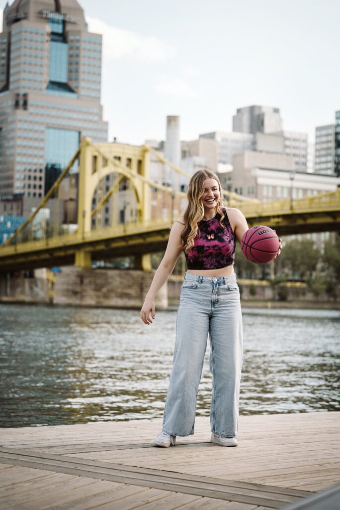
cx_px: 170
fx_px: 1103
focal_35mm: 78
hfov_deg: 17.5
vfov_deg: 26.0
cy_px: 255
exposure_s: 1/2500
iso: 320
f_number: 3.2
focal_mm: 78
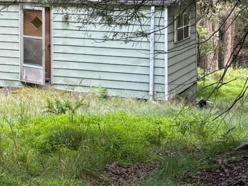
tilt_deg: -1.5
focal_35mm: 122
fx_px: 874
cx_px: -101
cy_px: -30
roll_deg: +0.9
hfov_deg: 15.2
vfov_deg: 11.9
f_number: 1.6
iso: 100
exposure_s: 1/121
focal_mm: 5.96
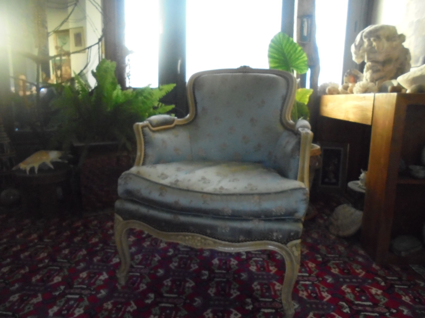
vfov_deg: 53.1
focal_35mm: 26
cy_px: 159
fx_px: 319
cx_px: 212
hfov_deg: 67.3
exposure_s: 1/125
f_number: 3.5
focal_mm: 4.6
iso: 800
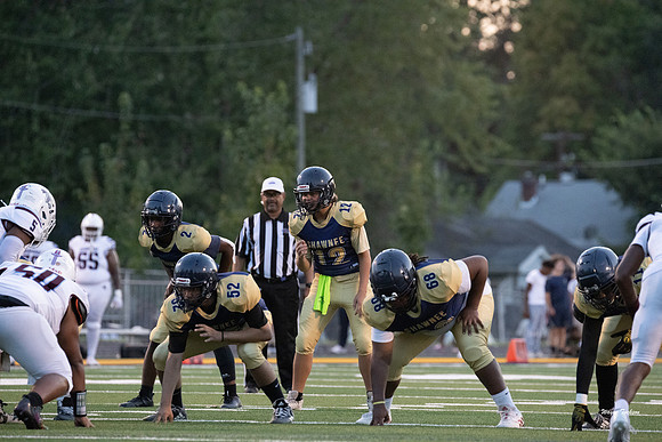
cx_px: 331
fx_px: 5518
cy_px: 221
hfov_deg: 6.9
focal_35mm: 300
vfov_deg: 4.6
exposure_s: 1/1250
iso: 11400
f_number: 5
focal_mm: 300
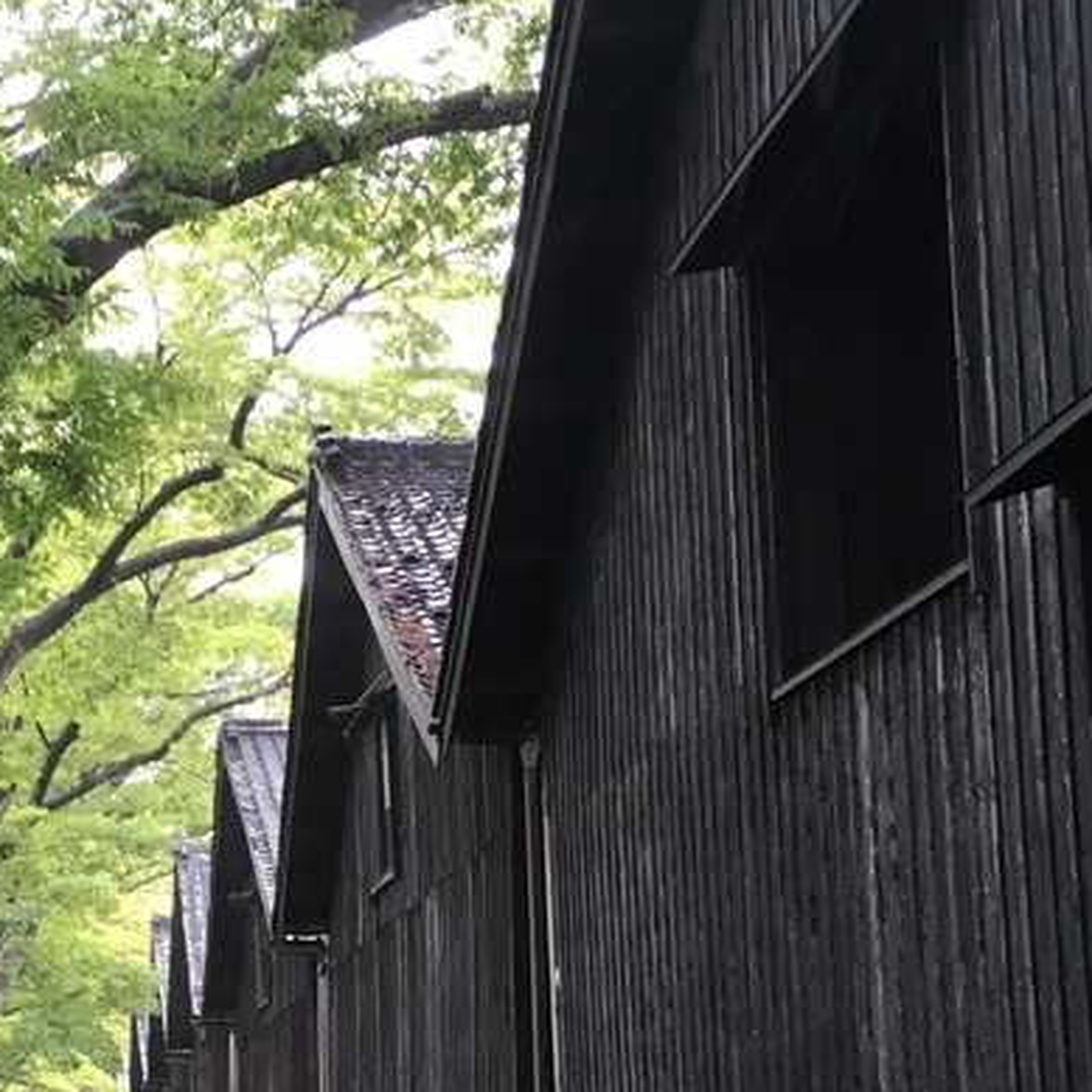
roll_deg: +2.2
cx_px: 121
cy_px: 806
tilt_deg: +6.2
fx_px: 2820
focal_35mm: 79
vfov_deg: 21.7
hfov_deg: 21.5
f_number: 2.2
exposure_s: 1/30
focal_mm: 4.15
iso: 25
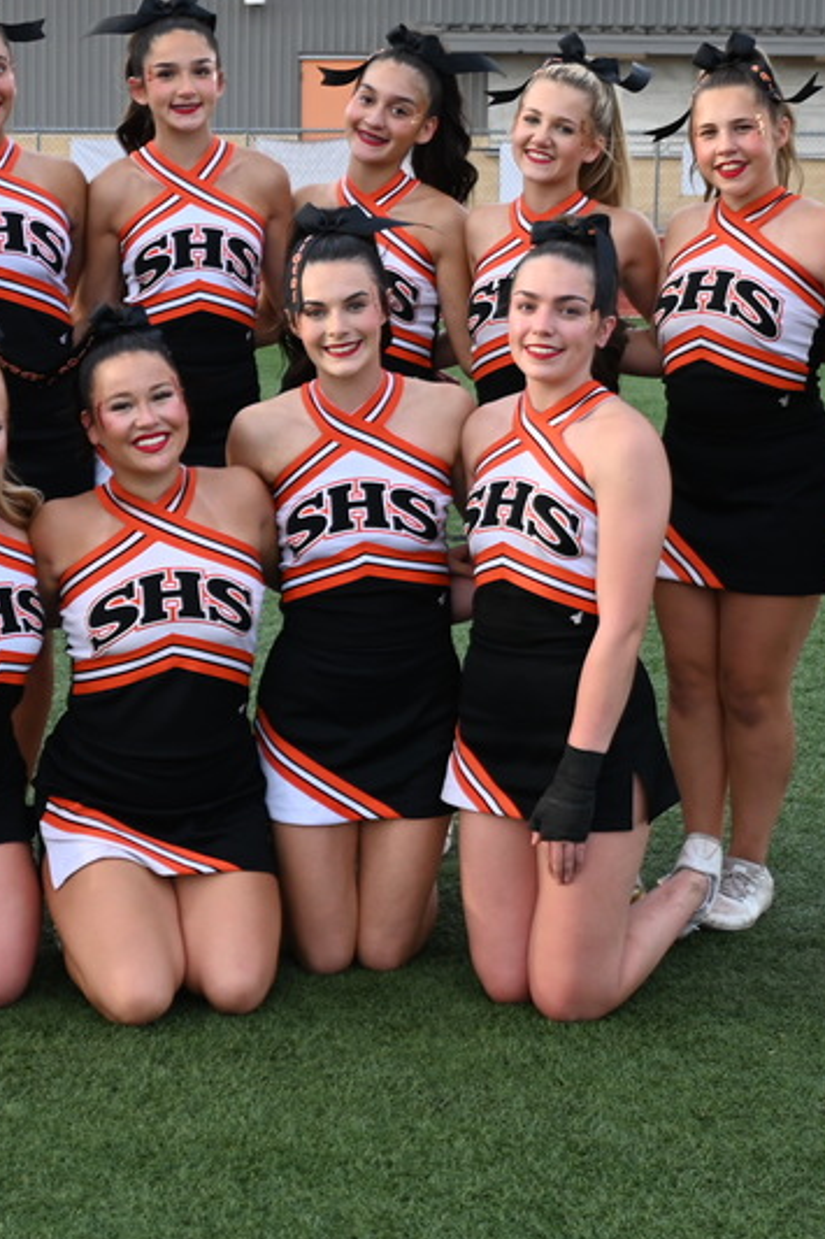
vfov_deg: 27.0
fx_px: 2580
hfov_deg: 18.0
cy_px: 550
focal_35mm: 75
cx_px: 153
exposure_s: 1/160
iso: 100
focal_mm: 26
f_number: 3.8
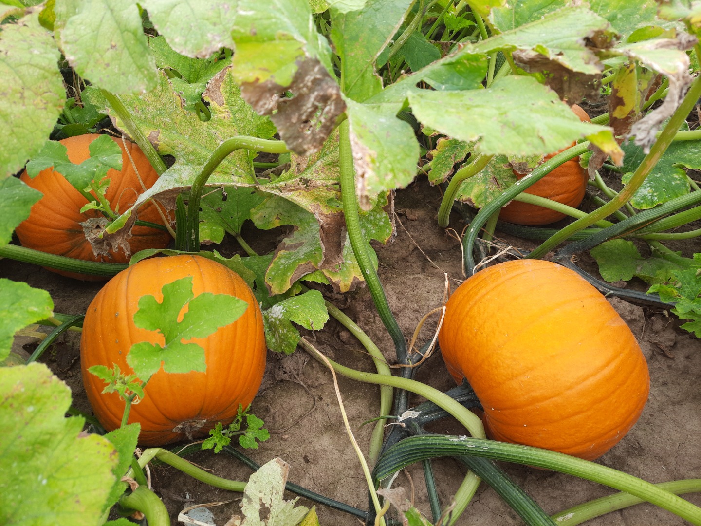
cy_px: 263
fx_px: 486
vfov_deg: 56.8
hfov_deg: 71.6
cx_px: 350
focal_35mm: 24
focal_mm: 5.23
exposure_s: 1/100
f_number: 1.8
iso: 32
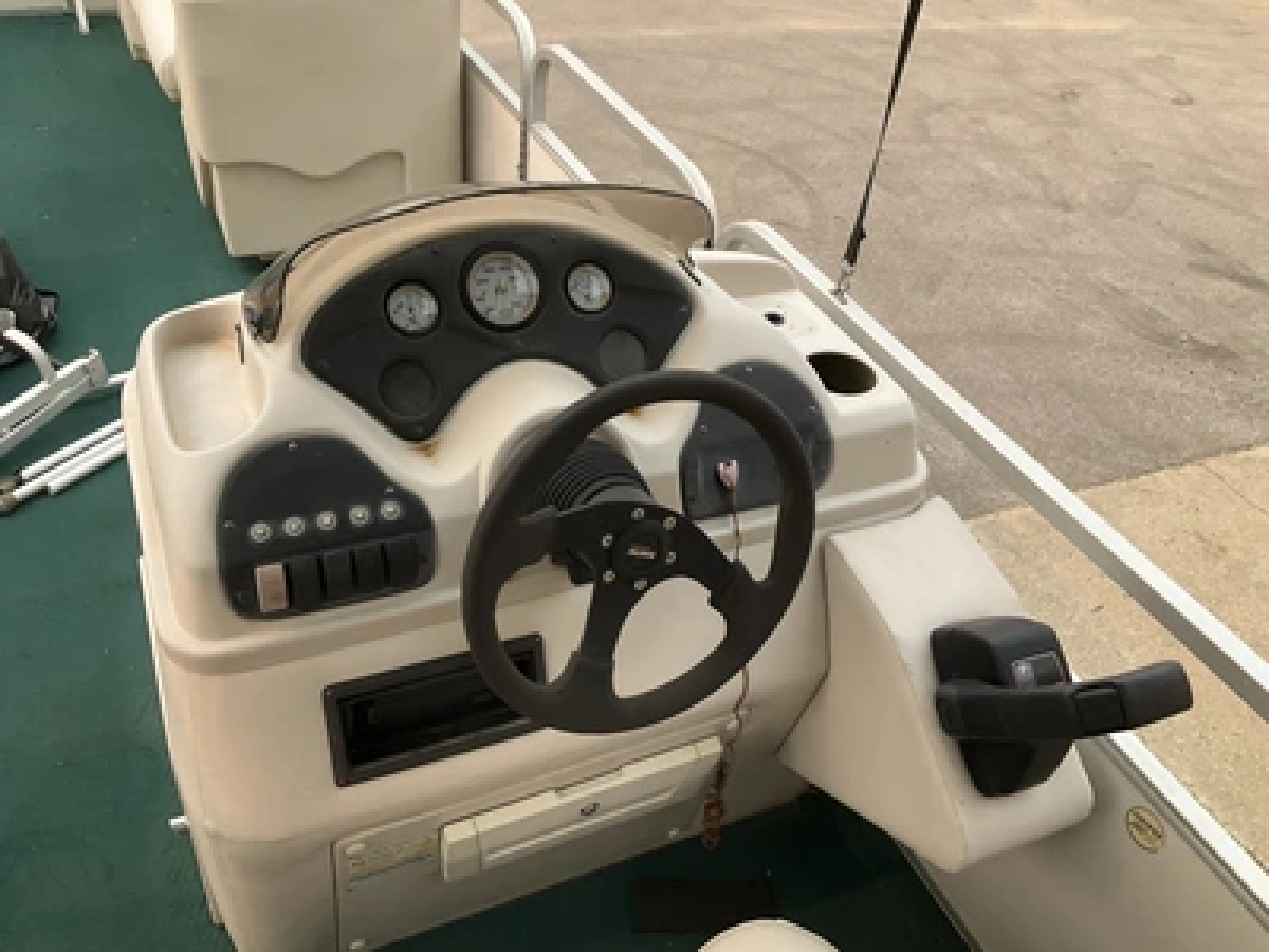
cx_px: 634
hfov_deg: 61.7
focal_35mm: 29
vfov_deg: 48.2
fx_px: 1063
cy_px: 476
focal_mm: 3
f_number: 1.8
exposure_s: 1/620
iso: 25
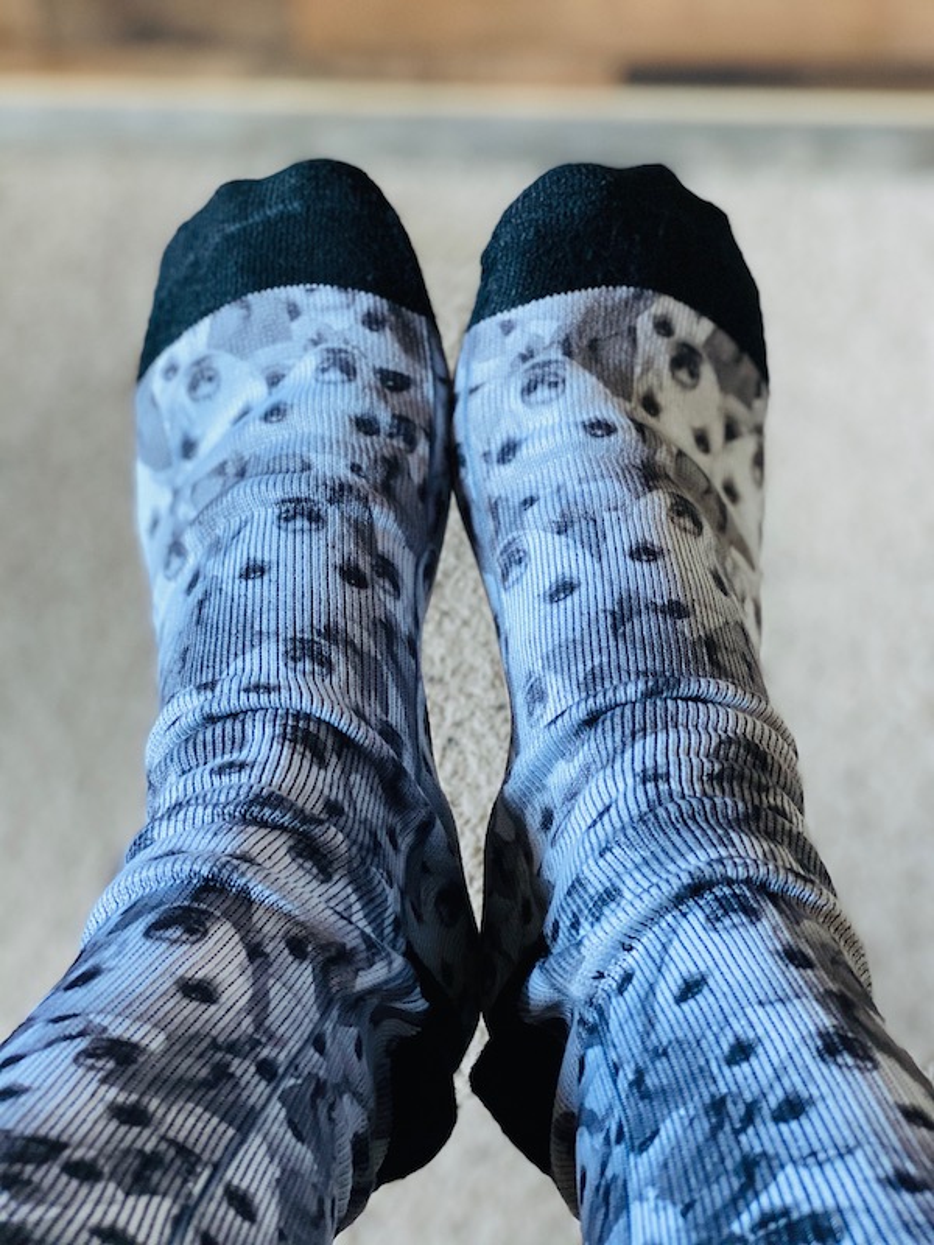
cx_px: 467
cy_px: 622
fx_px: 1871
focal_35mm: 52
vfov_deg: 36.8
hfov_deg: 28.0
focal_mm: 6
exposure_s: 1/40
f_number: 2
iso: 400
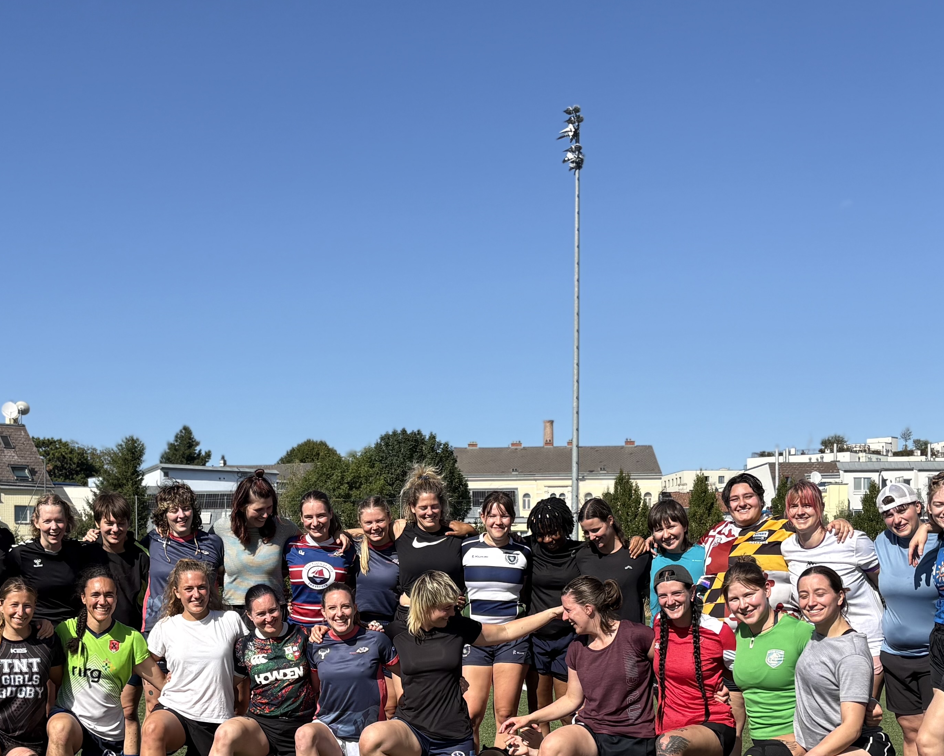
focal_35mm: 53
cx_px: 372
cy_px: 574
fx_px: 1481
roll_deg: +1.2
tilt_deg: +0.6
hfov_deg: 35.2
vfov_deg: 28.2
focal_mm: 5.96
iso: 50
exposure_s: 1/4329
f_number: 1.6
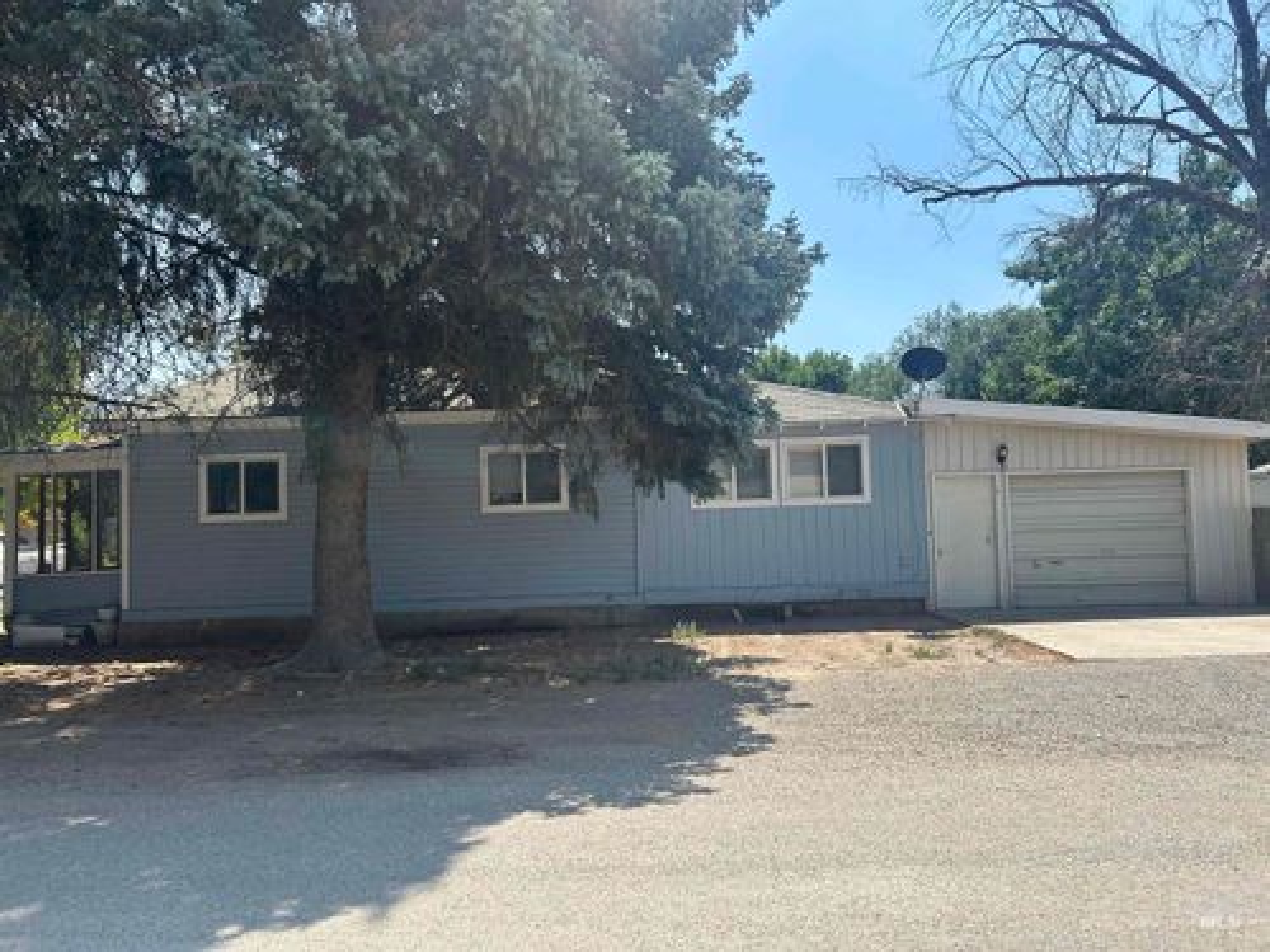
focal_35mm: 26
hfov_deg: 67.3
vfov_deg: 53.1
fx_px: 954
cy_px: 476
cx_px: 635
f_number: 1.5
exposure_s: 1/2299
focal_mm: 5.7
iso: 50
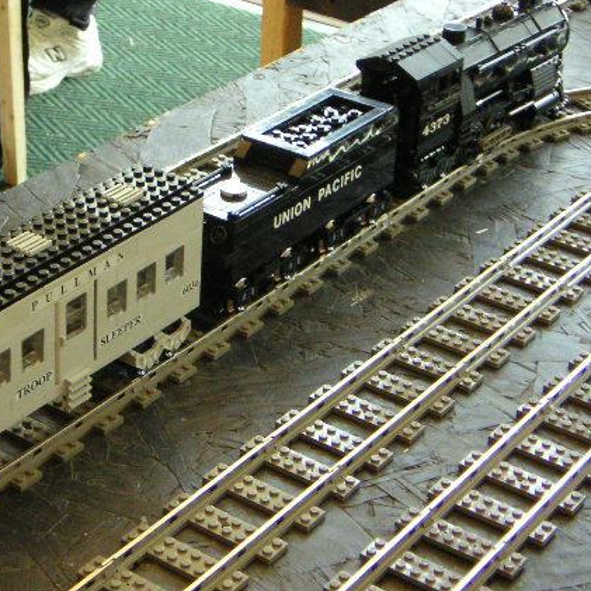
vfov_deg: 20.2
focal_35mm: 86
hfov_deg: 20.1
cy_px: 260
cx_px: 205
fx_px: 1661
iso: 400
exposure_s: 1/45
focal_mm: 8.4
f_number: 3.3
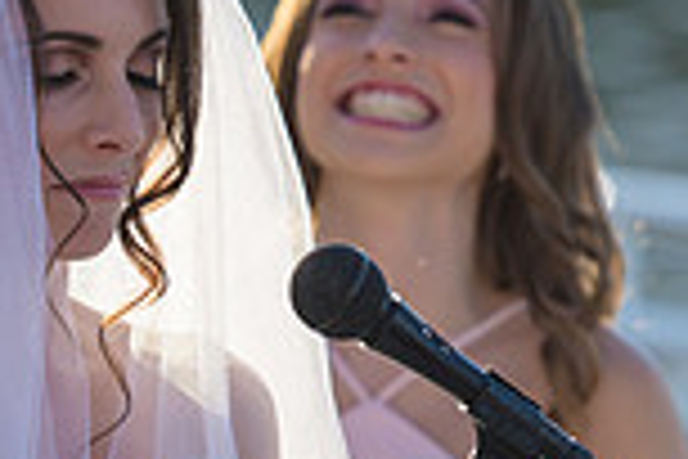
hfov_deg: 3.4
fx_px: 11561
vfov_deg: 2.3
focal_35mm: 605
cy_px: 533
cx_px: 31
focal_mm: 160
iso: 200
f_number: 3.2
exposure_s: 1/1600
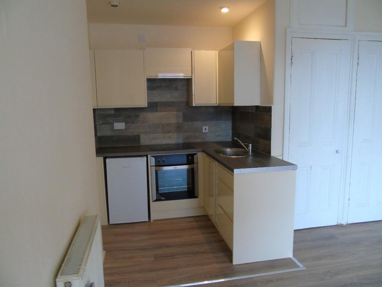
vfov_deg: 54.9
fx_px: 276
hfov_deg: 69.4
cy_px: 144
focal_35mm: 25
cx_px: 191
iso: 320
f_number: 3.6
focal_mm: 4.4
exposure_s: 1/30
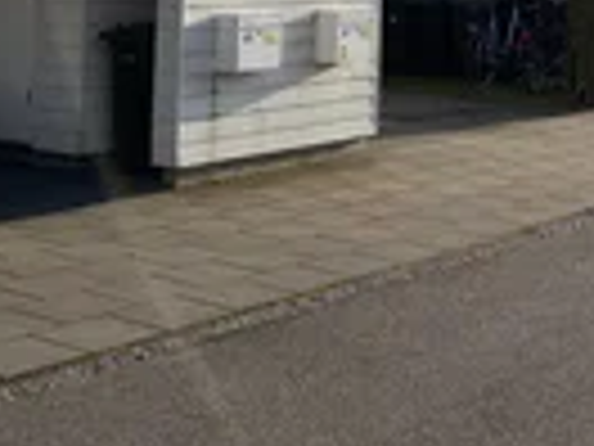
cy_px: -131
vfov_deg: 17.5
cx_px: 567
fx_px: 1356
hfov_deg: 23.8
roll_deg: -0.9
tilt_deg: +4.0
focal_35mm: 79
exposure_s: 1/4115
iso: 32
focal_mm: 4.25
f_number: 1.8
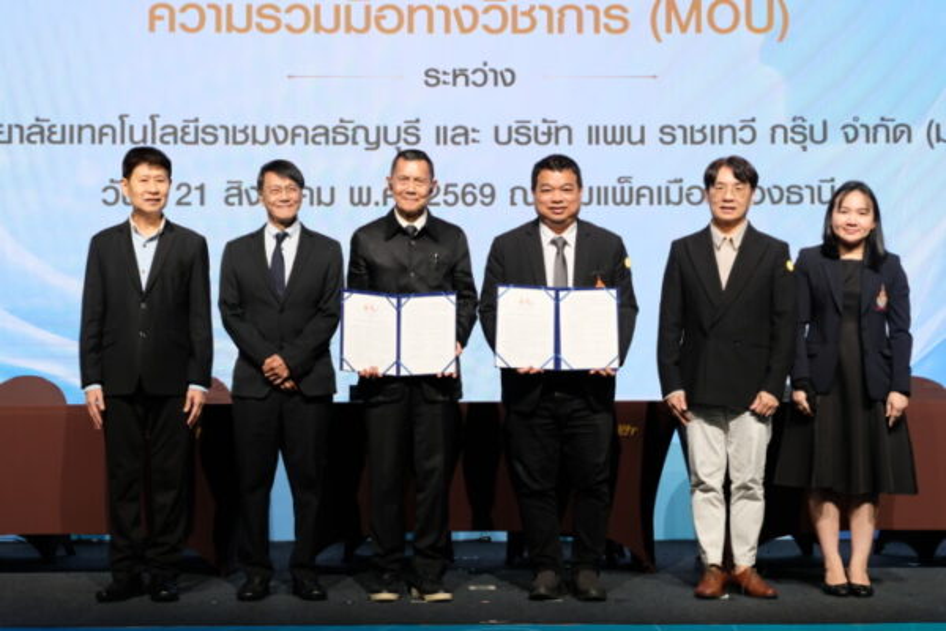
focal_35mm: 68
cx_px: 473
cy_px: 316
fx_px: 1787
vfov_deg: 20.0
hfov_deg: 29.7
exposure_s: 1/58
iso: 800
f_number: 5.6
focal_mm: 45.2
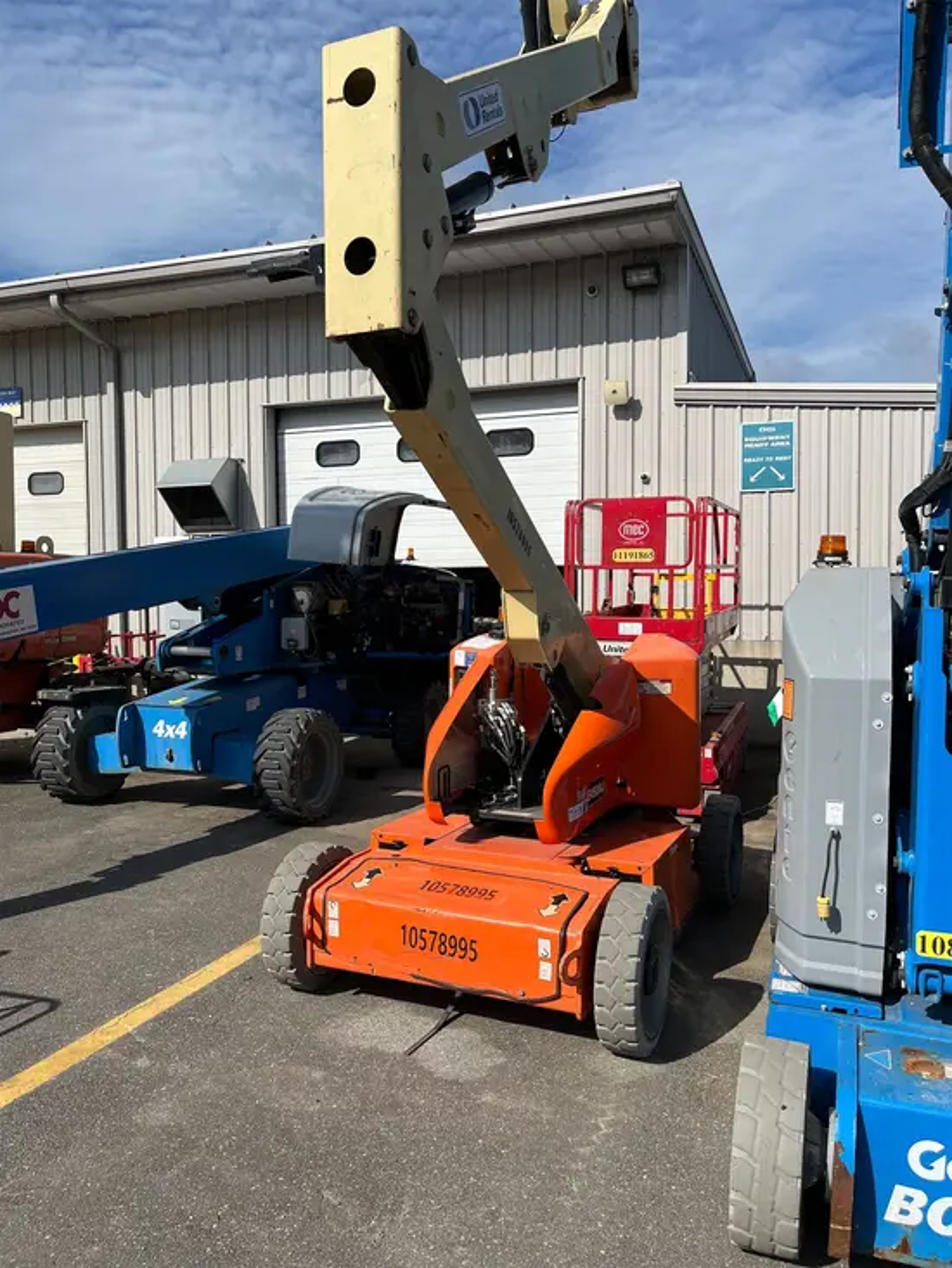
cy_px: 634
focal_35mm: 26
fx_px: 953
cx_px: 476
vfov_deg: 67.3
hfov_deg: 53.1
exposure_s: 1/4854
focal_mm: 5.1
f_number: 1.6
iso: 50
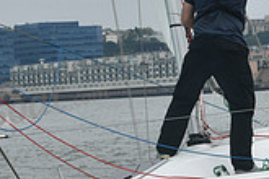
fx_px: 1838
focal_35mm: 246
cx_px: 194
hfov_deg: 8.4
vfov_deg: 5.6
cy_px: 178
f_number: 9
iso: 400
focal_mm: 70
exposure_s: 1/800
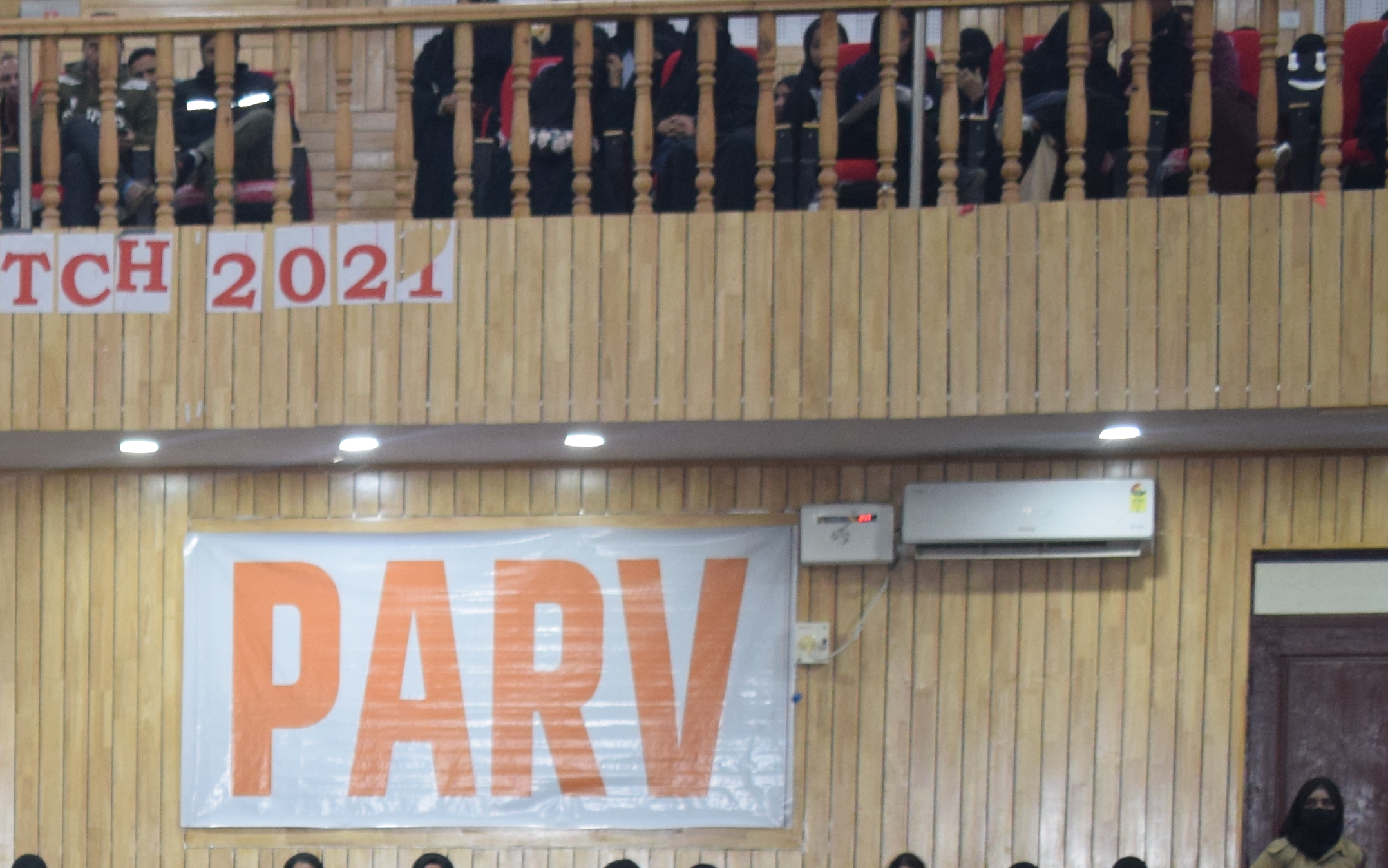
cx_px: -299
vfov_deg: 11.8
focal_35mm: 106
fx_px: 4026
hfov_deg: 18.5
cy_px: 1284
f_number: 4
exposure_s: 1/60
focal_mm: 25
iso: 1000
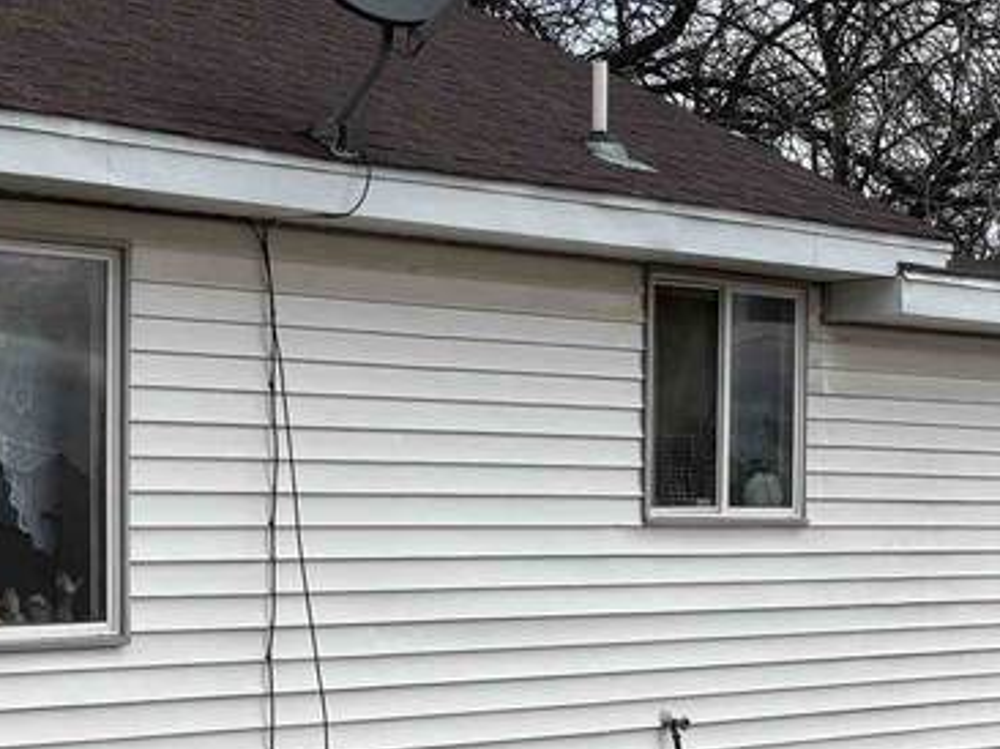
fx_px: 2627
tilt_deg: -0.8
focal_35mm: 91
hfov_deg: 20.5
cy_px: 522
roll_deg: -0.6
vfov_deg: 16.2
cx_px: -112
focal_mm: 5.96
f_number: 1.6
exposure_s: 1/4854
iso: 50
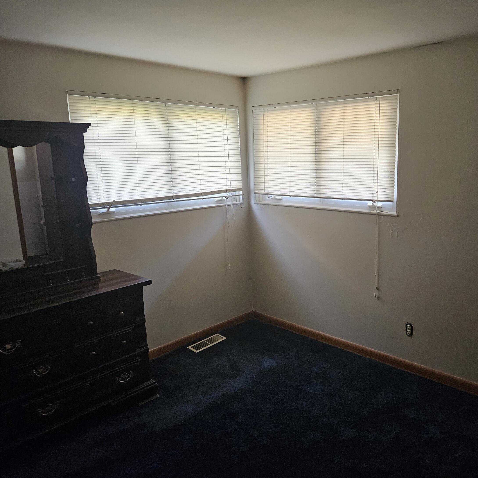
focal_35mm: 28
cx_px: 301
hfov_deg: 56.6
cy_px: 232
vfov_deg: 57.3
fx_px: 437
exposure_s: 1/170
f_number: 1.8
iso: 640
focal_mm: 5.4
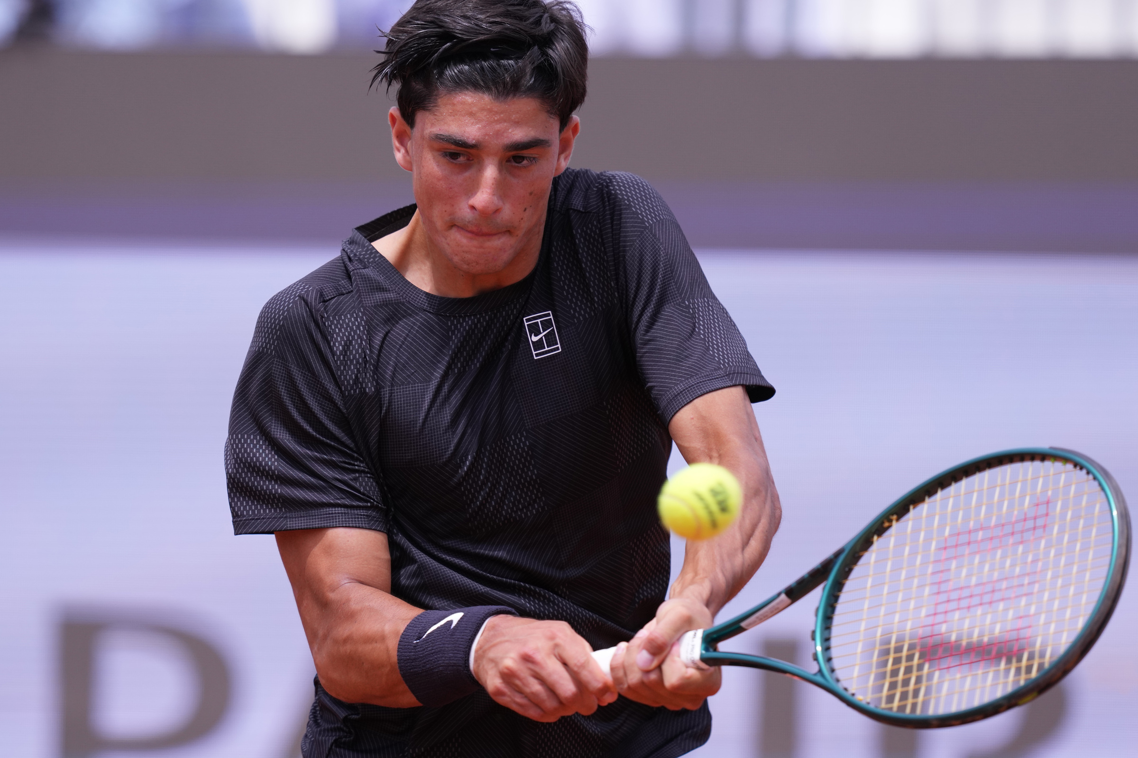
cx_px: 569
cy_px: 379
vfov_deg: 3.4
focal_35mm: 400
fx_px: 12643
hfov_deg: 5.2
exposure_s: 1/4000
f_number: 4
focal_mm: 400
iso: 500
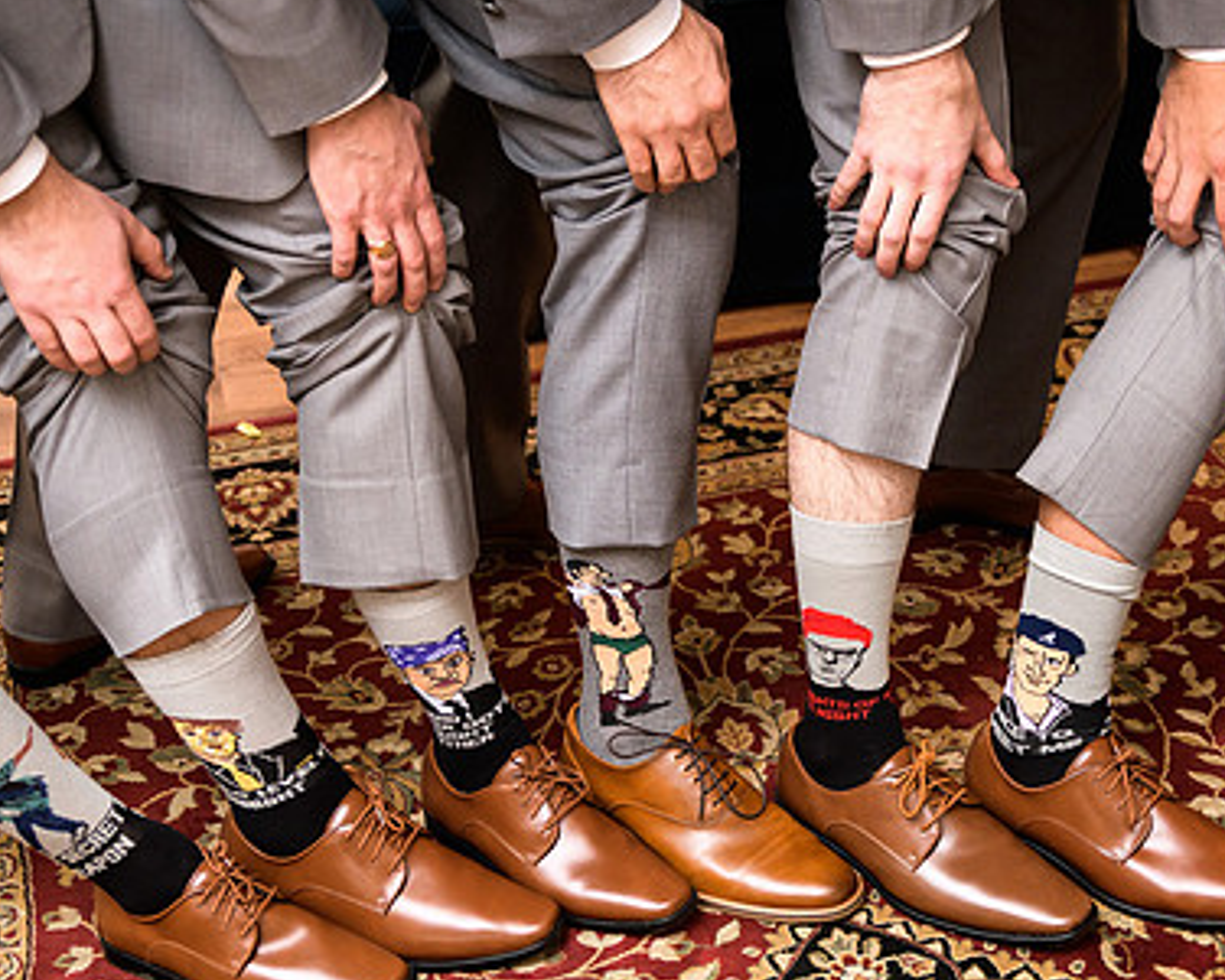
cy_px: 604
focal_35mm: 59
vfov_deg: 25.7
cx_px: 715
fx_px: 2140
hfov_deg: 31.9
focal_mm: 38
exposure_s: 1/100
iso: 400
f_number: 2.8
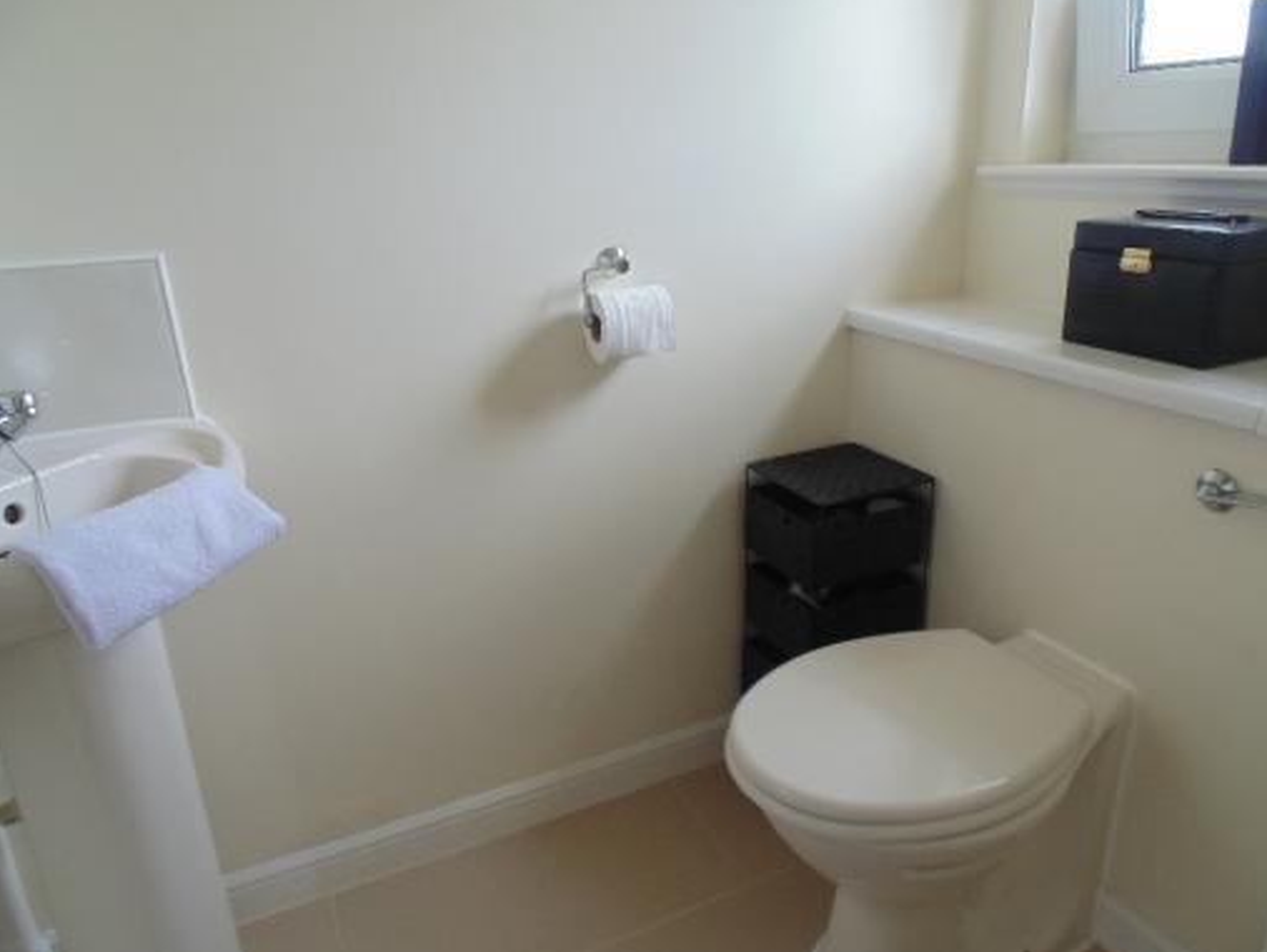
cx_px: 686
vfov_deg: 56.8
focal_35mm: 24
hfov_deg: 71.4
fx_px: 879
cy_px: 506
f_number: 3.1
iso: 80
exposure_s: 1/40
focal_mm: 4
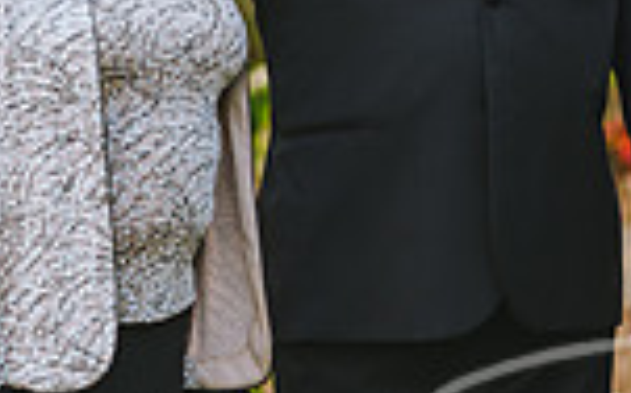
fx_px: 5720
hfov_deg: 6.3
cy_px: 27
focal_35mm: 333
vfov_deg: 3.9
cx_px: 823
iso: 400
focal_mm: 85
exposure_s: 1/640
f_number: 2.8
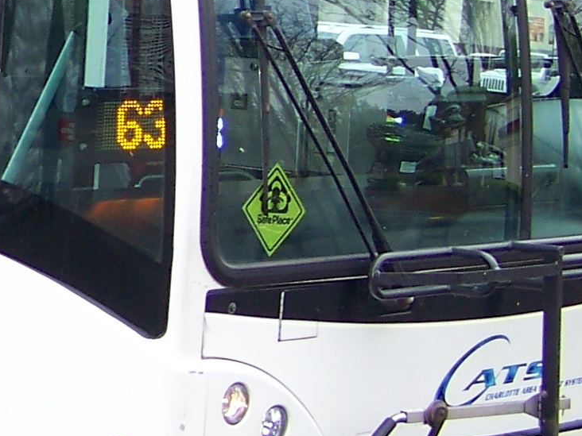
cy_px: -101
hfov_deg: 12.5
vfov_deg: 9.7
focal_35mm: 151
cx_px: -274
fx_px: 2539
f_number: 2.8
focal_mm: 5.85
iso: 64
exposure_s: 1/100
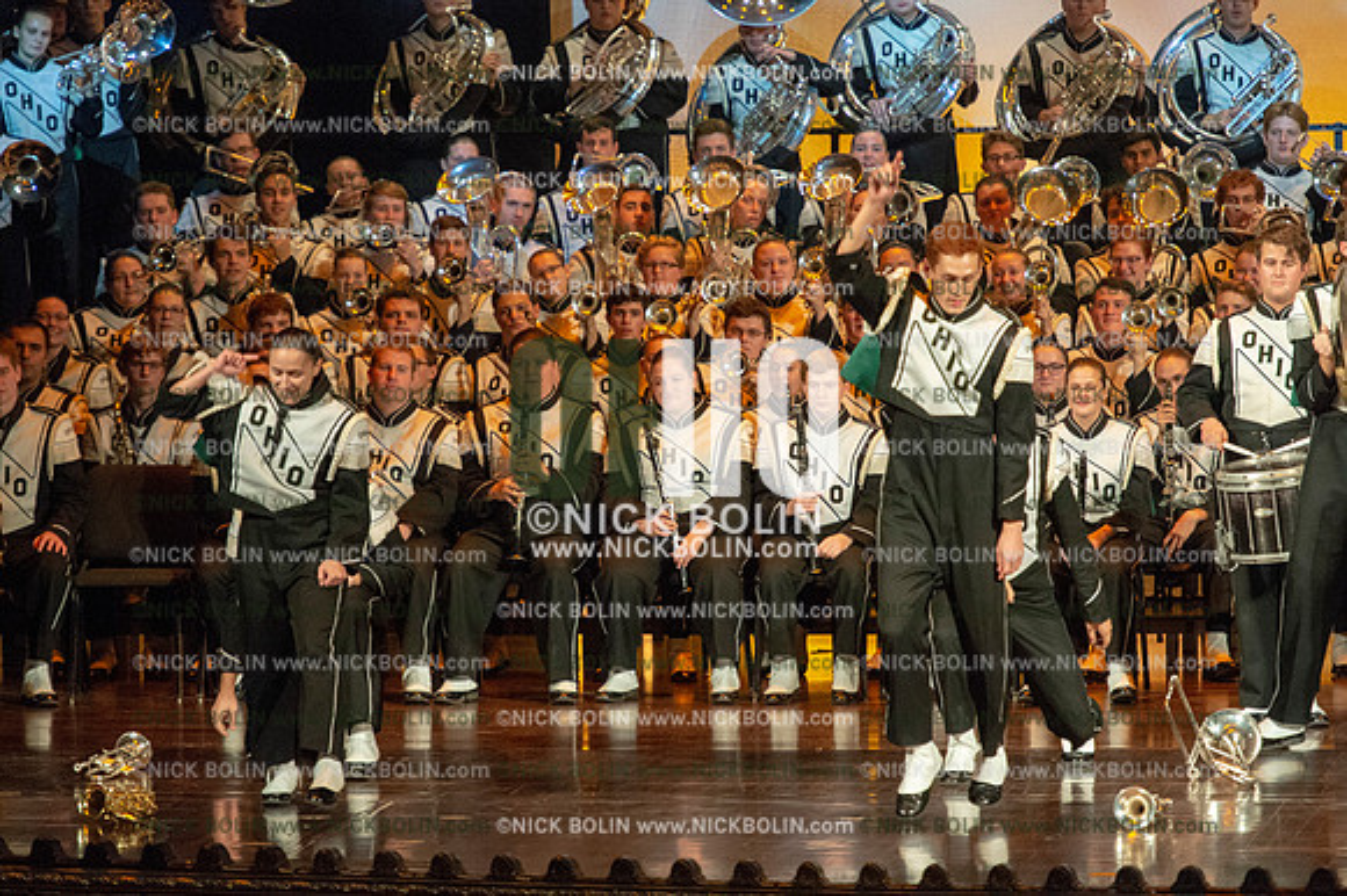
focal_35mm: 240
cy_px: 448
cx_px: 674
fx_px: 8975
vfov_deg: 5.7
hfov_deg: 8.6
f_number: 5.6
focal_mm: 240
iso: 8000
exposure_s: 1/320
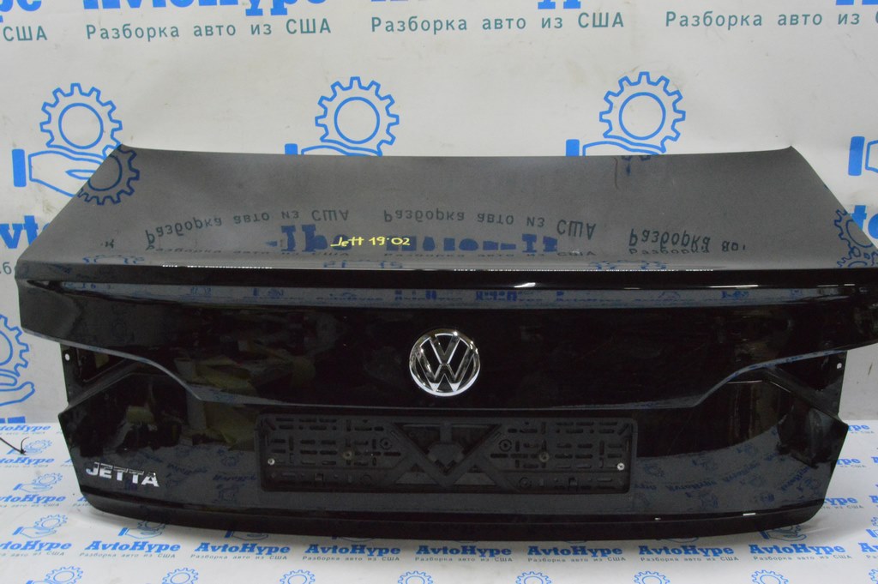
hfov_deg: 62.0
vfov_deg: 43.5
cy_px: 292
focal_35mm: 30
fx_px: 731
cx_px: 439
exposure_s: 1/20
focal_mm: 20
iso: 6400
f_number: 20
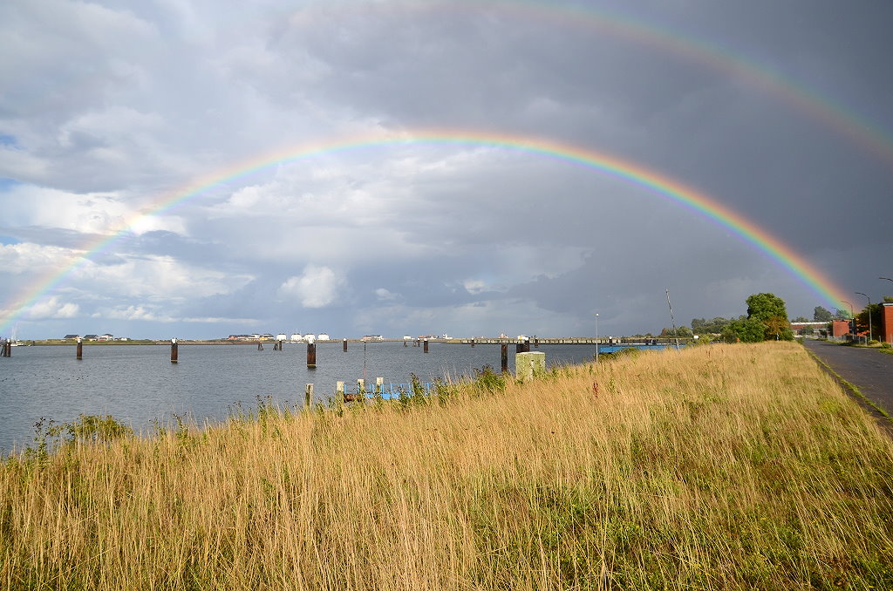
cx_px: 446
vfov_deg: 50.2
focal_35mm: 26
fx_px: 631
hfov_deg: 70.6
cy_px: 296
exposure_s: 1/1600
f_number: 4
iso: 100
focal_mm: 17
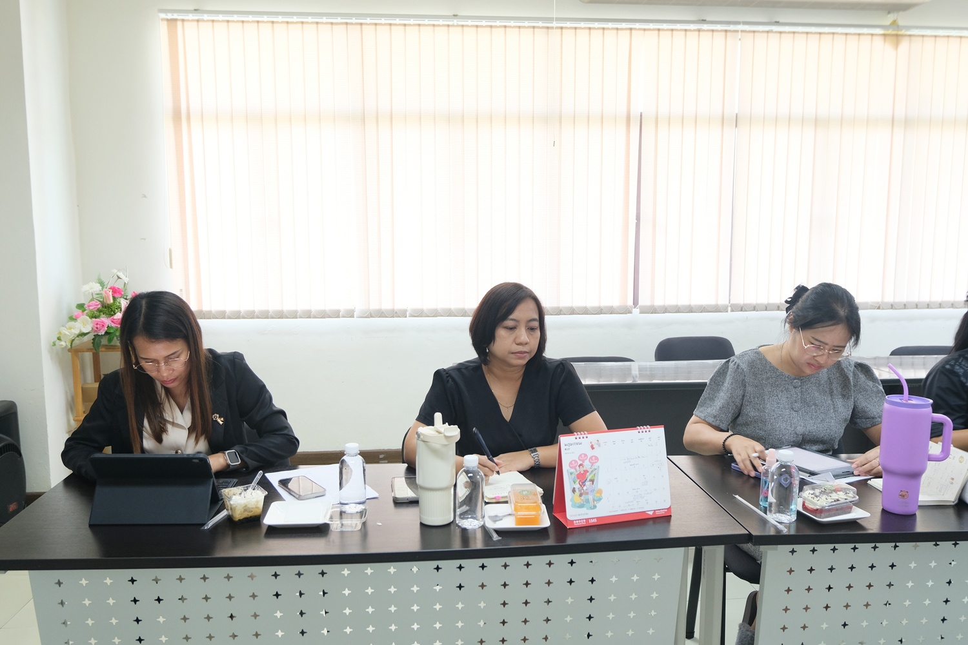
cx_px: 484
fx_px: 807
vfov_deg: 43.6
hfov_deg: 61.9
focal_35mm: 30
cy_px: 322
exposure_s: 1/30
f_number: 4
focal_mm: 19.7
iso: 800
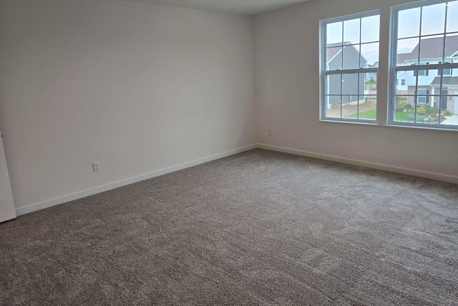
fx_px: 305
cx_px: 229
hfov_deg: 73.7
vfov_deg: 53.0
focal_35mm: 24
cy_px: 134
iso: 80
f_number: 1.7
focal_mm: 6.3
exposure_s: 1/120
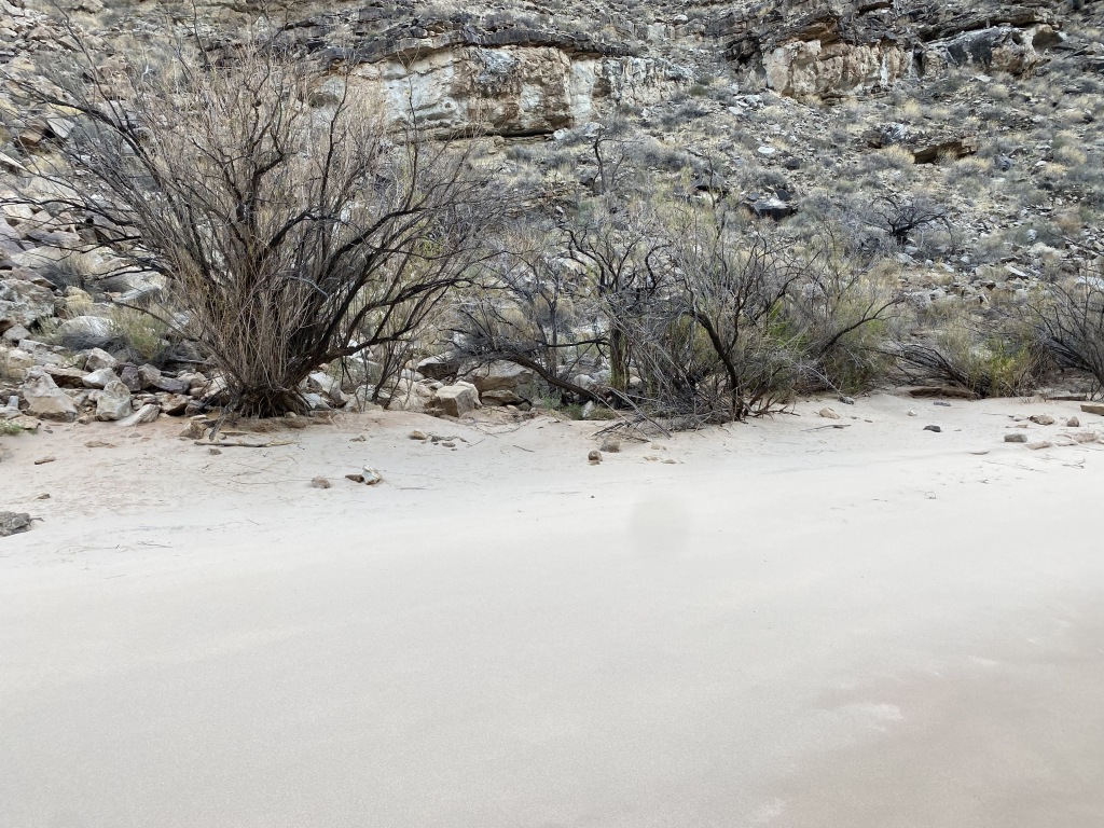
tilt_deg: -1.6
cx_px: 552
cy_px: 414
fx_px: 829
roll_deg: +2.4
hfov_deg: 67.3
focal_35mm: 26
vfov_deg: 53.1
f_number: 1.8
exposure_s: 1/145
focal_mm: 4.25
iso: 32
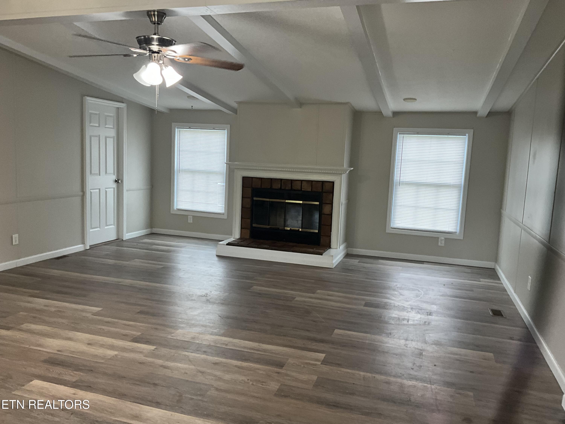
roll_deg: -2.6
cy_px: 212
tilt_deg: -6.7
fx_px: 473
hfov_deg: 61.7
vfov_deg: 48.2
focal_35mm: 29
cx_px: 282
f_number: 1.8
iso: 100
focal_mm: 3
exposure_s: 1/60
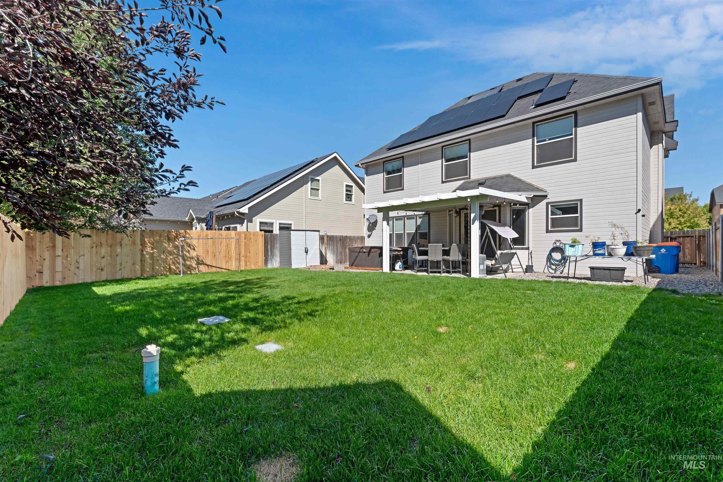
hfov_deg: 100.4
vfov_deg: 77.4
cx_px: 362
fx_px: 301
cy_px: 241
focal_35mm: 15
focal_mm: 15
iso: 320
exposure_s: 1/200
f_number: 8
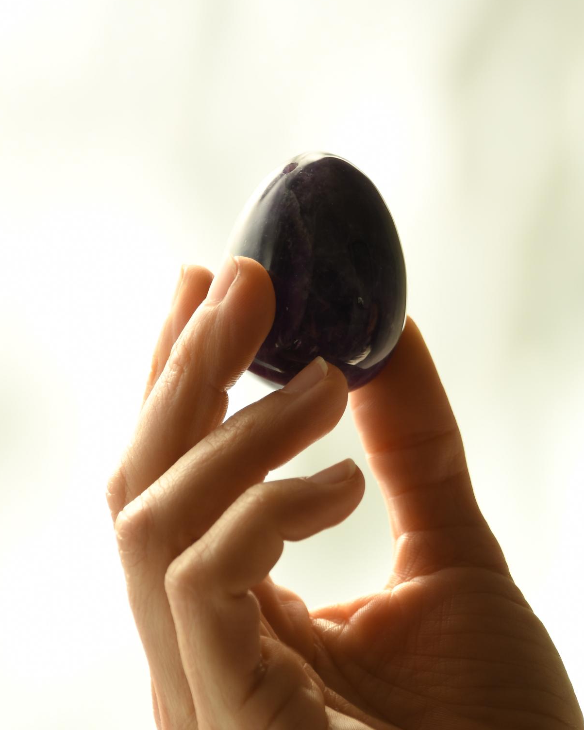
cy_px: 409
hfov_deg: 8.5
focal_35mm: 182
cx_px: 283
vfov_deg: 10.6
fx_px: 3933
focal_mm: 90
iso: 200
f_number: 5.3
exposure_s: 1/160
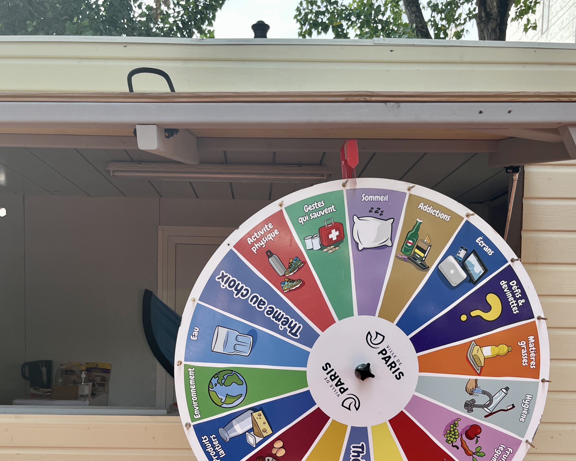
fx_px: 580
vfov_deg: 42.3
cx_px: 288
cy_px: 336
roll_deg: +0.9
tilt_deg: -3.4
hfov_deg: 52.8
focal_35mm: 34
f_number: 1.6
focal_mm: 5.1
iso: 50
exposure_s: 1/537
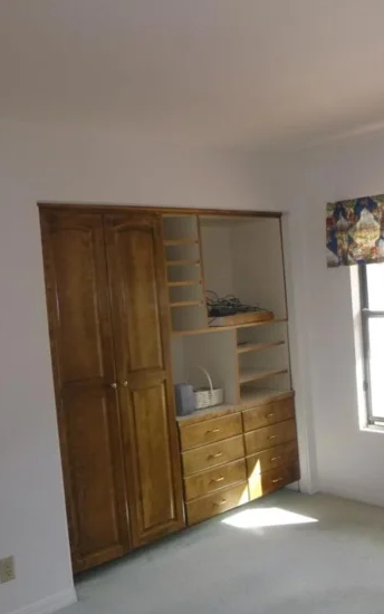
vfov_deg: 54.0
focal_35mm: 36
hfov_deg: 34.0
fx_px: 602
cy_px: 311
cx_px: 321
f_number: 3.9
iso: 125
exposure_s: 1/60
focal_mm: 4.5
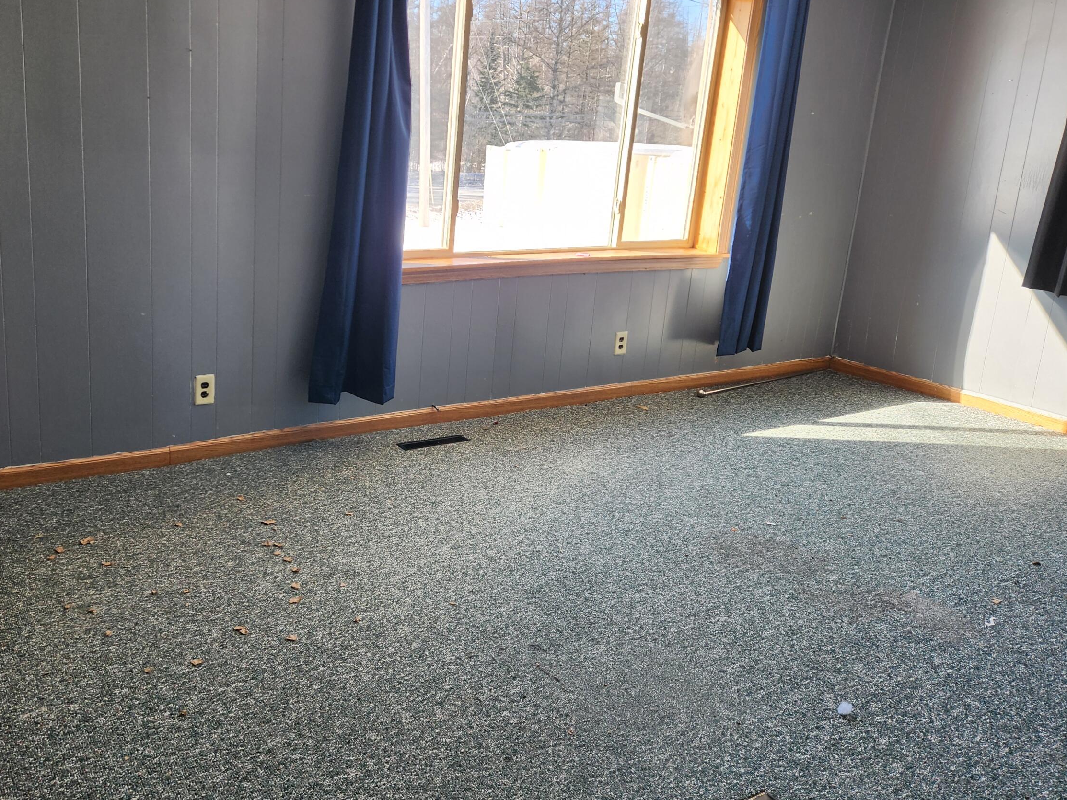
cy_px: 342
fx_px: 955
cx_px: 409
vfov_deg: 45.3
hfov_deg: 57.7
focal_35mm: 31
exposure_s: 1/180
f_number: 1.8
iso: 80
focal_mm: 5.4
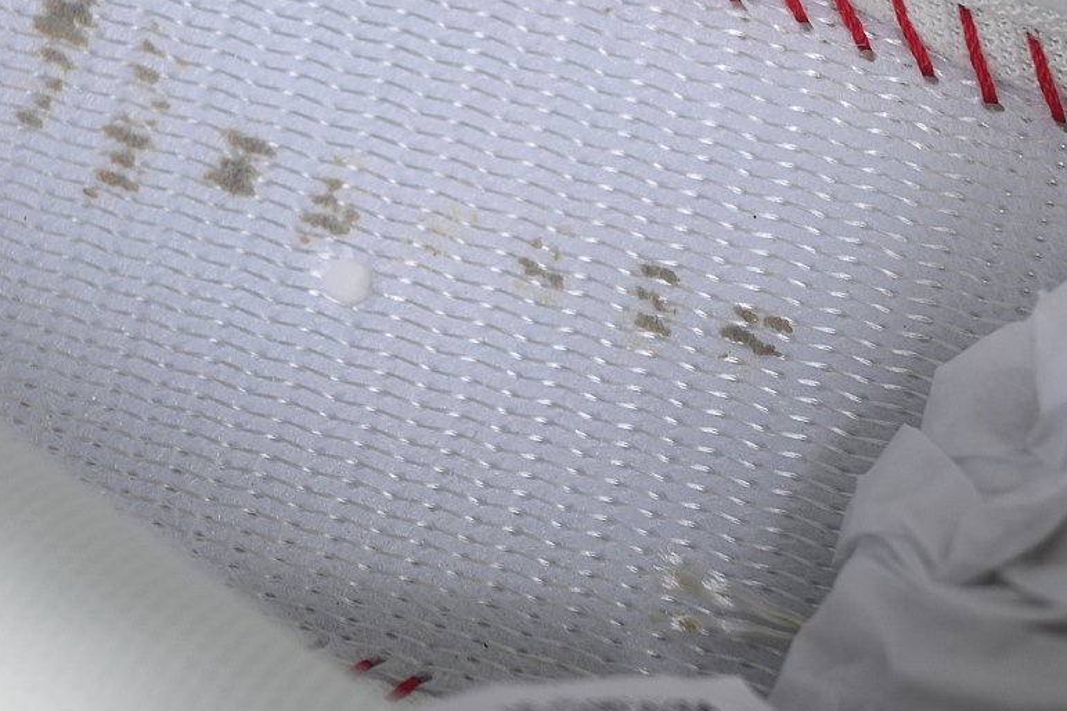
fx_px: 3112
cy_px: 219
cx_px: 387
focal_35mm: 105
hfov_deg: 19.4
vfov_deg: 13.0
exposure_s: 1/80
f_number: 7.1
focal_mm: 50
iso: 160
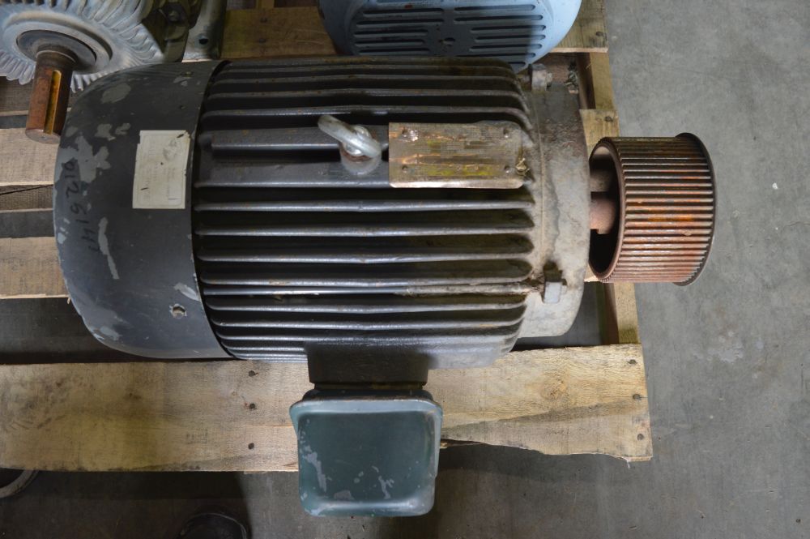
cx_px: 405
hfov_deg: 67.4
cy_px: 270
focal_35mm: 27
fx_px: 607
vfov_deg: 47.9
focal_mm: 18
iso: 400
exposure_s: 1/50
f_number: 3.5
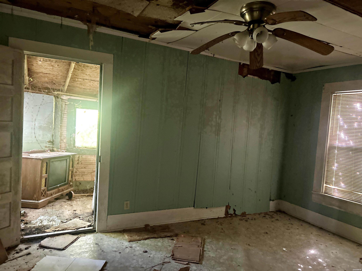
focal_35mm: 26
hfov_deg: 67.3
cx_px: 181
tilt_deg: -3.0
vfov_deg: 53.1
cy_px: 136
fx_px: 272
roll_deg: -3.6
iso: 640
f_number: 1.5
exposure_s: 1/30
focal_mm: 5.7
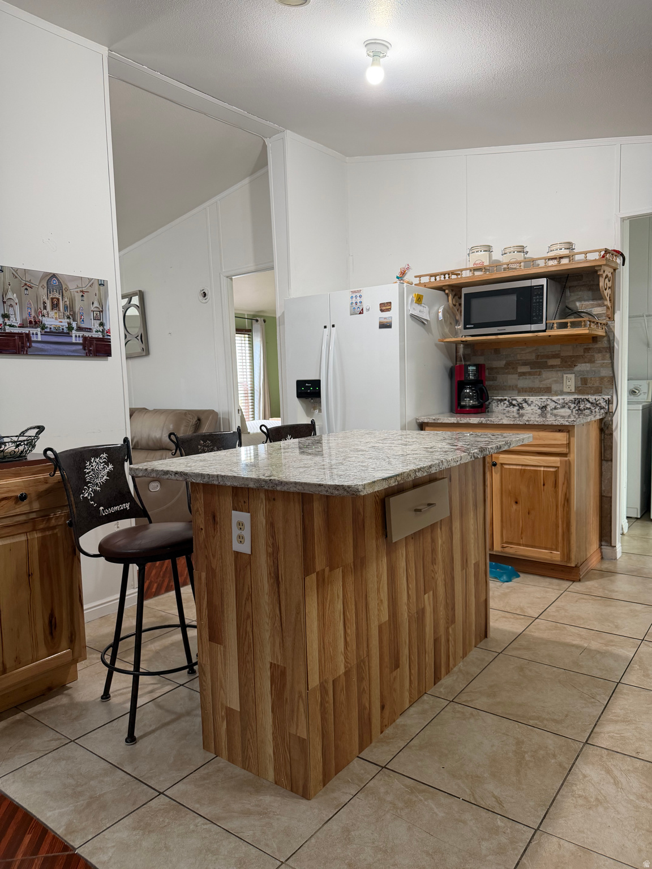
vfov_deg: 71.6
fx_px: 603
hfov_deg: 56.8
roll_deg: +1.9
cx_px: 326
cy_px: 434
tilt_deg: -4.4
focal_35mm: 24
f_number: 1.78
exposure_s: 1/60
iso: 200
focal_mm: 6.76
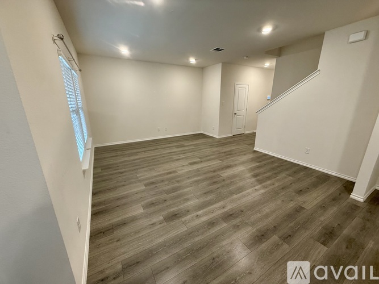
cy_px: 142
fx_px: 153
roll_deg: +0.0
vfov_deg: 85.7
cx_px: 190
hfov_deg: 102.1
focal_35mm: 14
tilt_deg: -15.5
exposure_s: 1/60
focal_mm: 2.22
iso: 250
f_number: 2.2
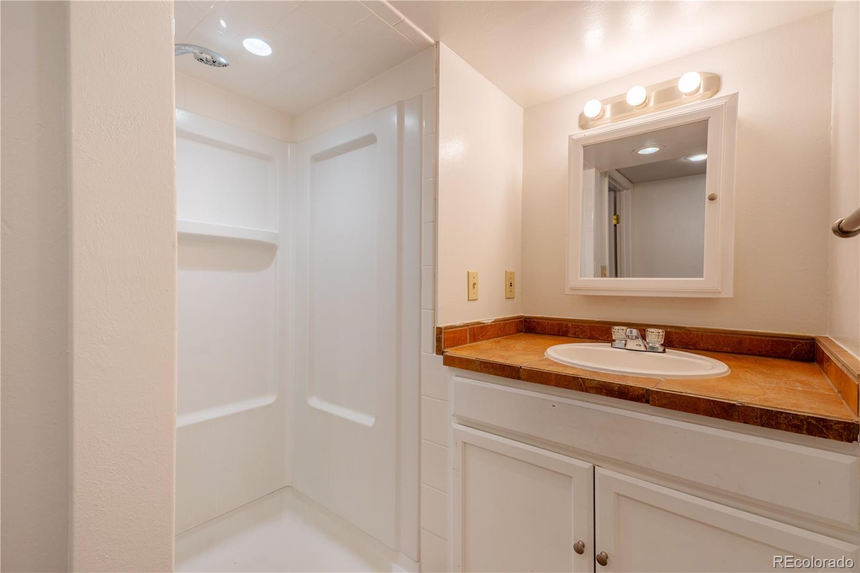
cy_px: 286
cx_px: 430
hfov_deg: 96.7
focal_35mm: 16
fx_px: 382
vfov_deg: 73.7
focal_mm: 16
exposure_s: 1/400
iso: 160
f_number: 6.3
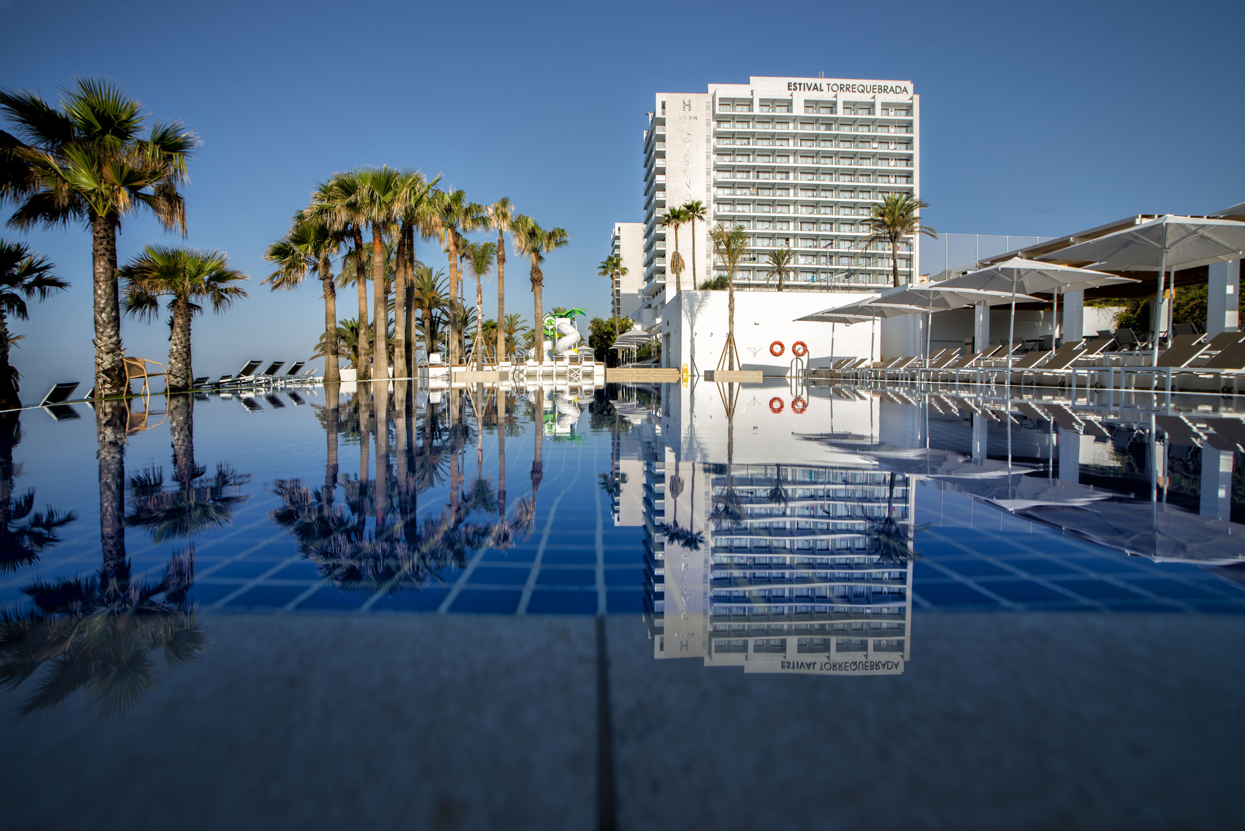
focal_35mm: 15
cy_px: 416
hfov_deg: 100.4
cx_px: 622
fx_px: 519
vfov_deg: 77.4
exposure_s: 1/125
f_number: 14
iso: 100
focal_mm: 15
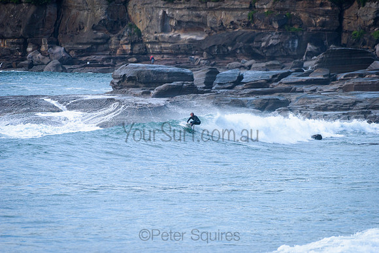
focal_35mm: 503
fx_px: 5295
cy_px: 126
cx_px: 190
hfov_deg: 4.1
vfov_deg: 2.7
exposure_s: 1/1000
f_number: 5.6
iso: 400
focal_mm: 500
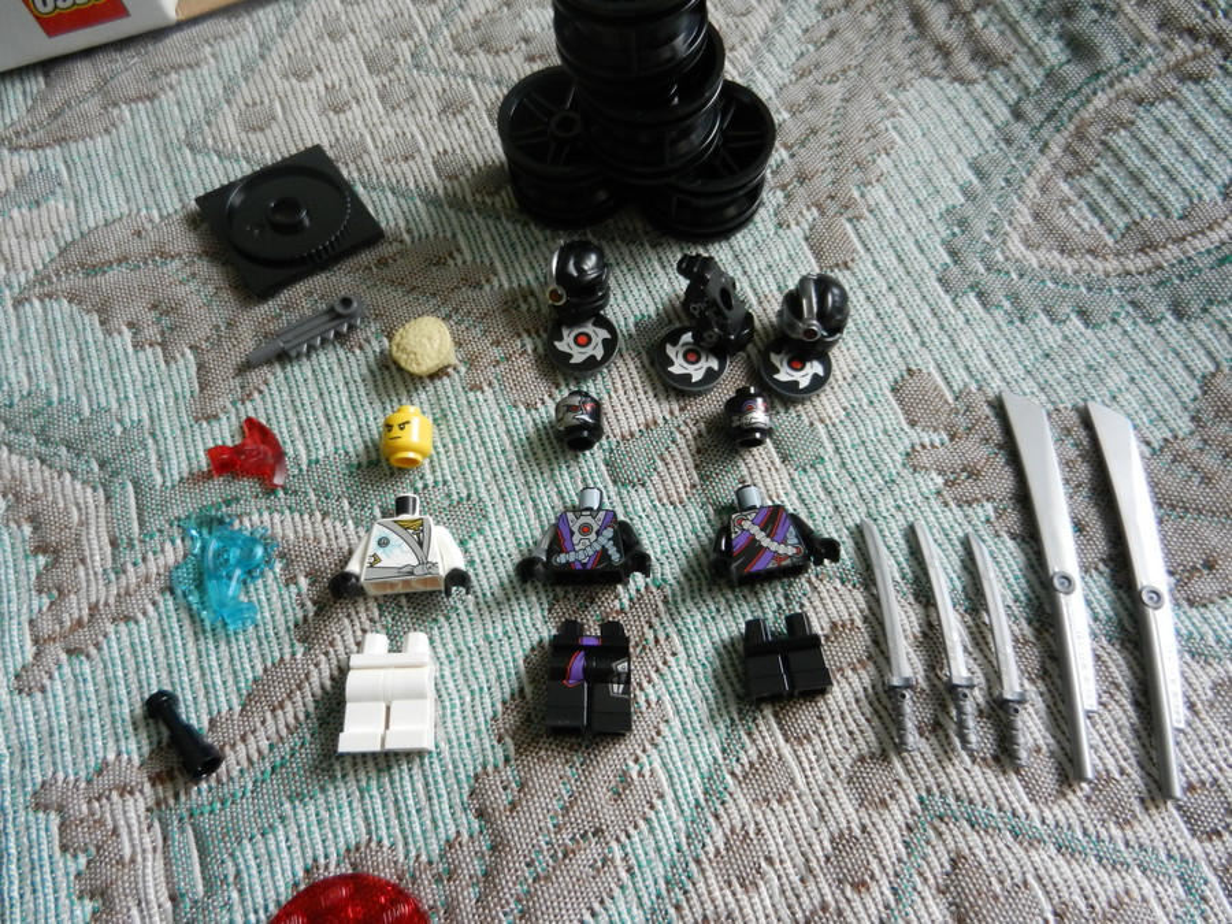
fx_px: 890
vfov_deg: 54.9
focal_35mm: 25
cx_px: 616
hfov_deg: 69.4
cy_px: 462
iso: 400
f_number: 3.5
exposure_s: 1/13
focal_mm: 4.5
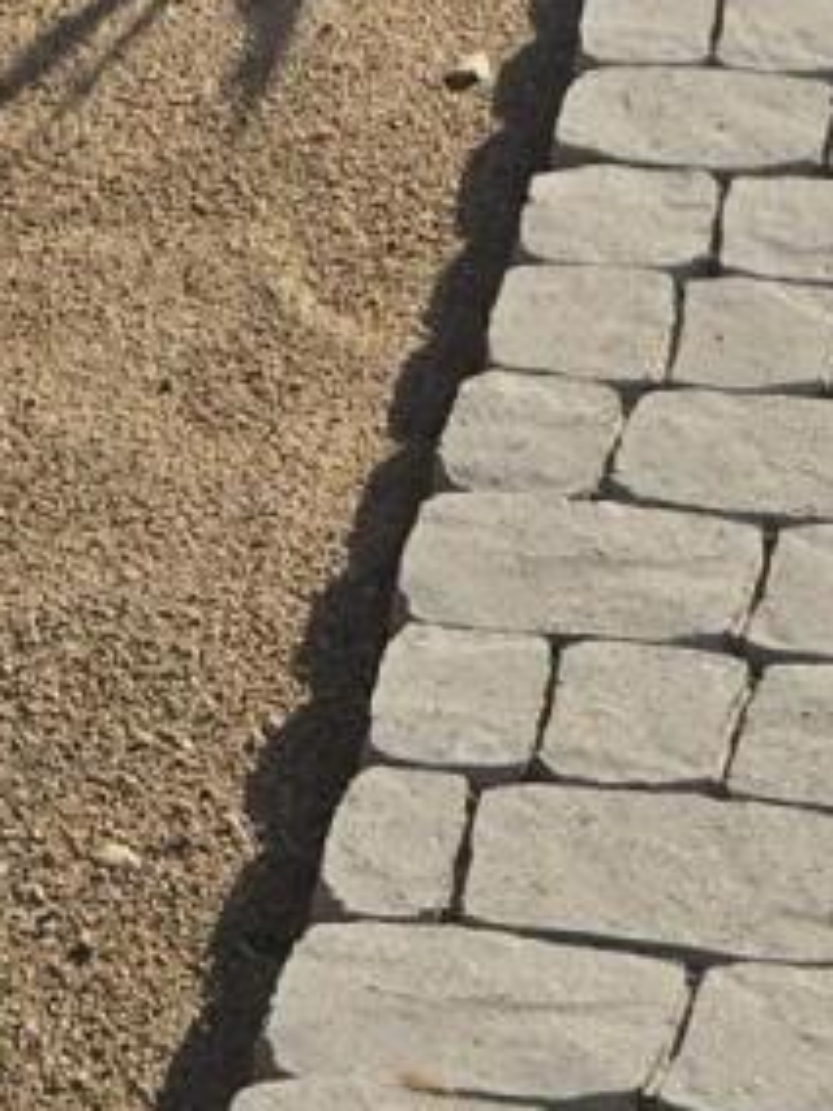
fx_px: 5198
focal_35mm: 162
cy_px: -1760
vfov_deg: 10.2
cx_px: 841
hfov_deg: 9.1
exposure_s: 1/2921
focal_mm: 5.4
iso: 32
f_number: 1.8
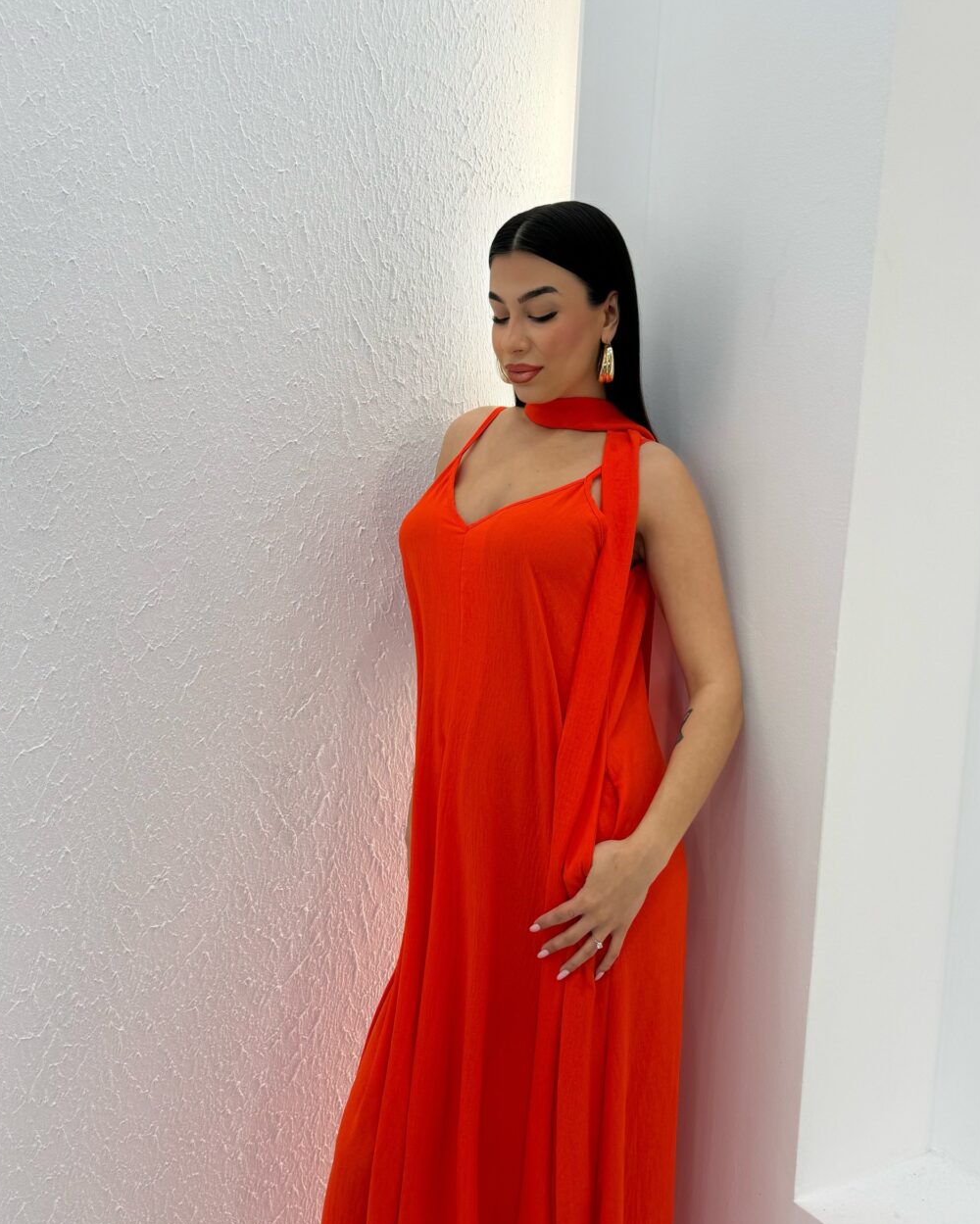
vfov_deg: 58.6
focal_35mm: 30
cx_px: 496
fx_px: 1087
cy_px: 672
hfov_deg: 48.5
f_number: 1.78
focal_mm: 6.76
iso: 64
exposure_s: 1/111
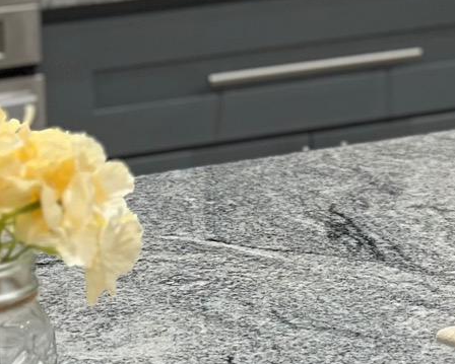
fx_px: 2884
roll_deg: +1.0
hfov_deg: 9.0
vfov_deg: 7.2
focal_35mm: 214
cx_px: 194
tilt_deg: -6.3
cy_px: -126
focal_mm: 6.86
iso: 125
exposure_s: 1/60
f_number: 1.78
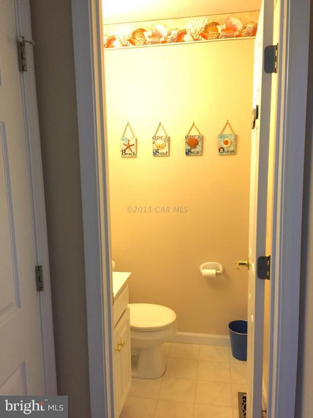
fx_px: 350
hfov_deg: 48.2
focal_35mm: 29
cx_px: 156
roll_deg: +1.4
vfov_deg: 61.7
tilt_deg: -9.5
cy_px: 209
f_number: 2.2
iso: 50
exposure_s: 1/30
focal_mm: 4.15
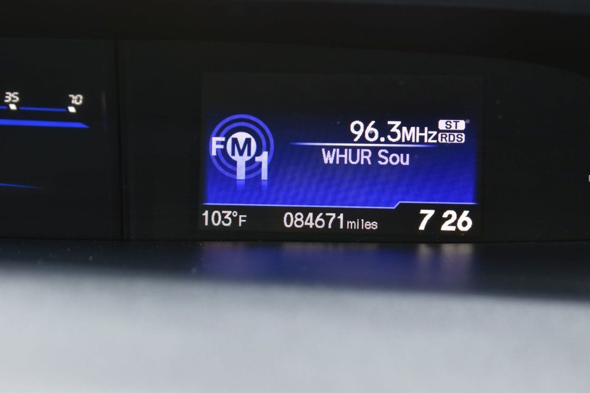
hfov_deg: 24.6
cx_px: 295
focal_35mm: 82
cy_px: 196
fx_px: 1352
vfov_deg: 16.5
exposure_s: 1/15
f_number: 6.3
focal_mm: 55
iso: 500
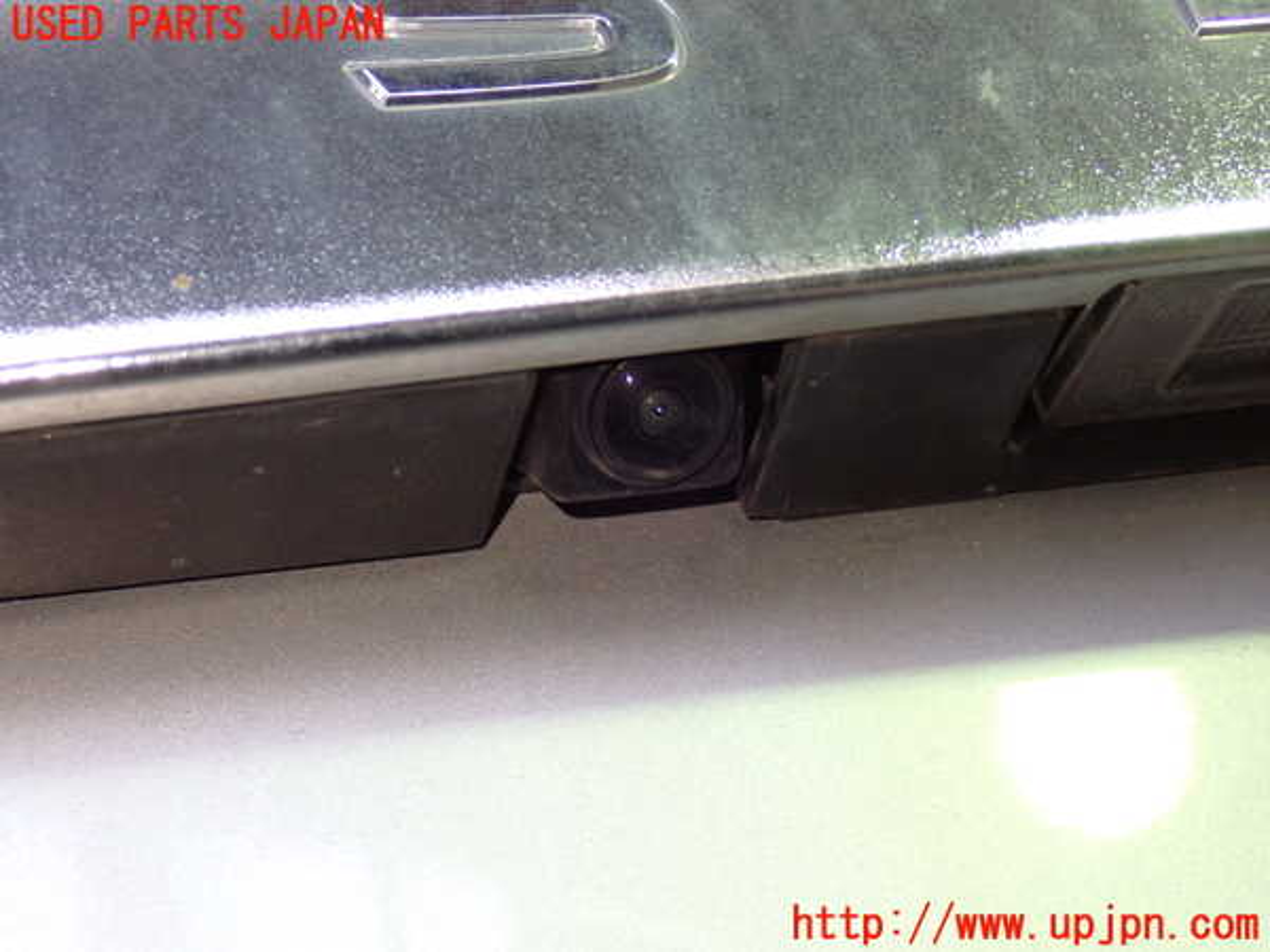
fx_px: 2128
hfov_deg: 33.2
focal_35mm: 58
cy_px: 476
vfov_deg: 25.2
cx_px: 635
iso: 800
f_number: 3.5
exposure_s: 1/60
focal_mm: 10.35
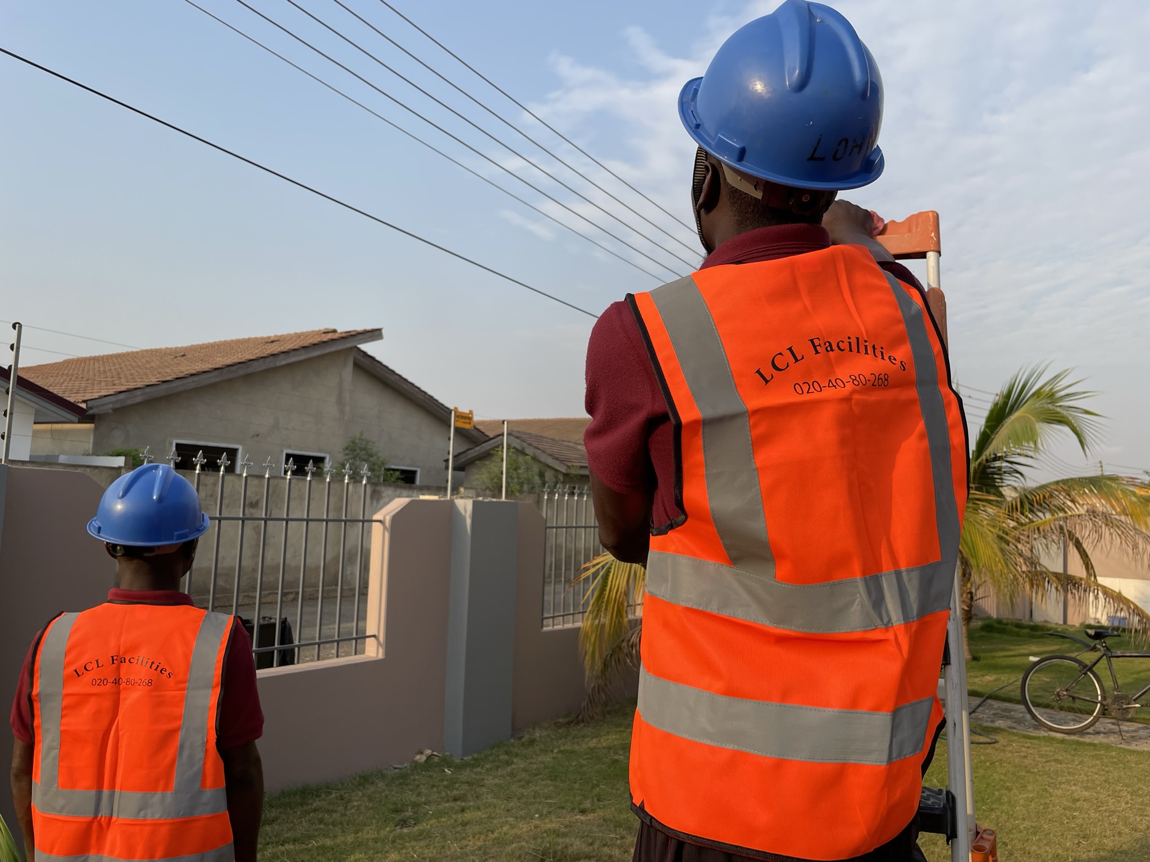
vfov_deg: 53.1
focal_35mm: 26
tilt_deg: +6.2
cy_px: 431
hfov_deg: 67.3
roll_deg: -2.5
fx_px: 864
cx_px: 575
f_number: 1.6
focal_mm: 4.2
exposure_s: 1/1435
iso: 32
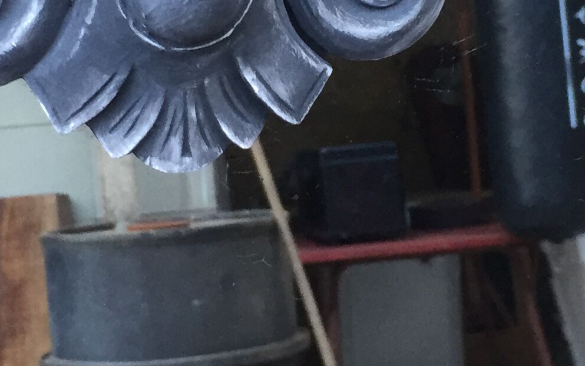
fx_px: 1611
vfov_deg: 12.9
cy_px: 51
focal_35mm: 101
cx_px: 302
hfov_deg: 20.6
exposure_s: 1/33
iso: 64
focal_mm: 4.15
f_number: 2.2
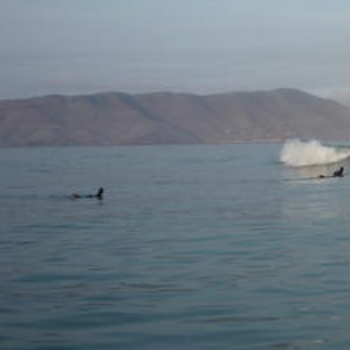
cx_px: 373
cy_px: 82
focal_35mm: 73
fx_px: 835
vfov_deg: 23.4
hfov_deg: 22.5
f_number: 4.5
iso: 100
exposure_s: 1/400
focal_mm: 5.3
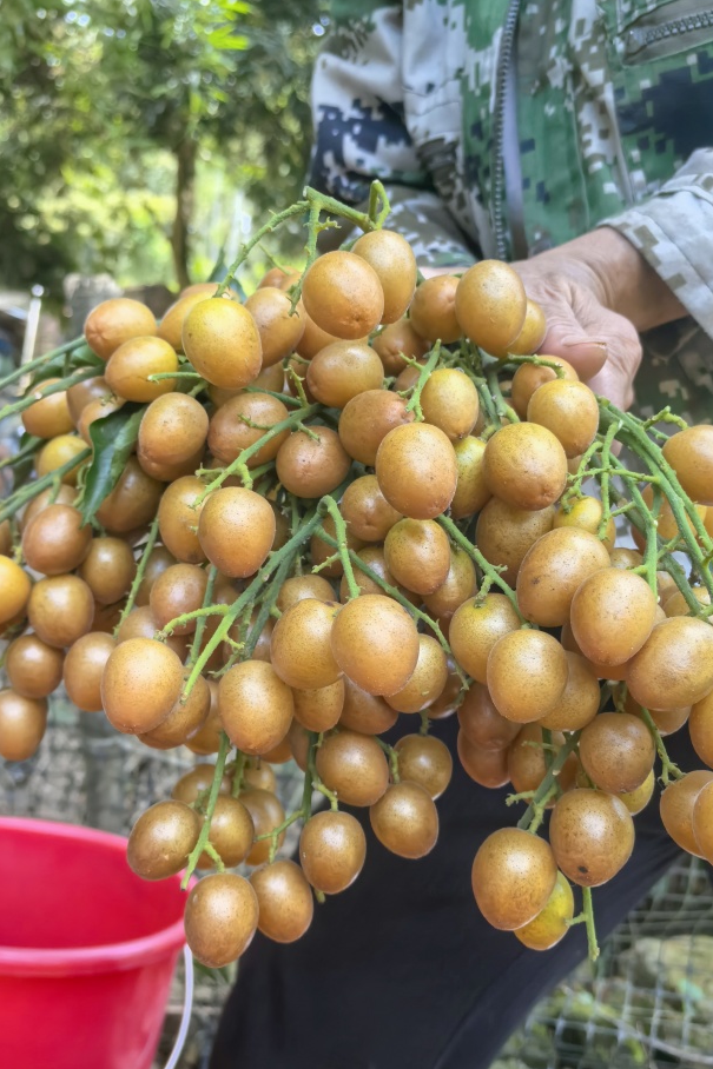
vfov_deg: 57.0
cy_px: 608
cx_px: 318
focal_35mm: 33
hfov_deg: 39.9
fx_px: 981
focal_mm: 5.75
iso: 50
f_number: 2
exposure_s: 1/333
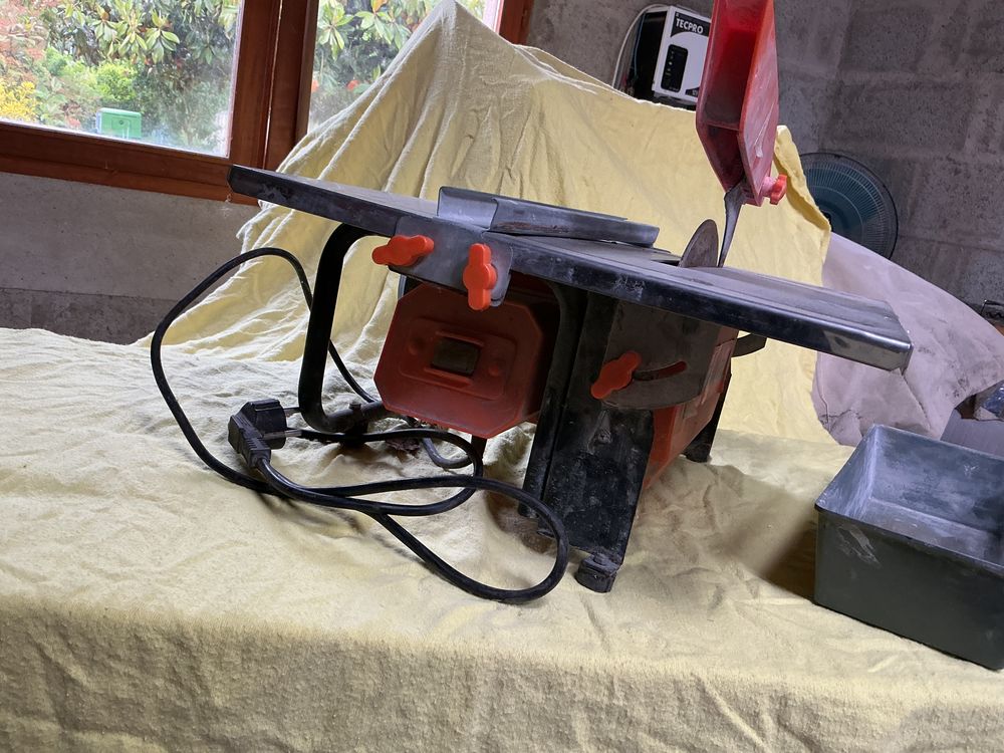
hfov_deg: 61.7
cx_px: 502
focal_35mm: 29
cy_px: 376
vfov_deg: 48.2
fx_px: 841
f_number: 1.8
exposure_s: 1/60
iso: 100
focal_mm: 3
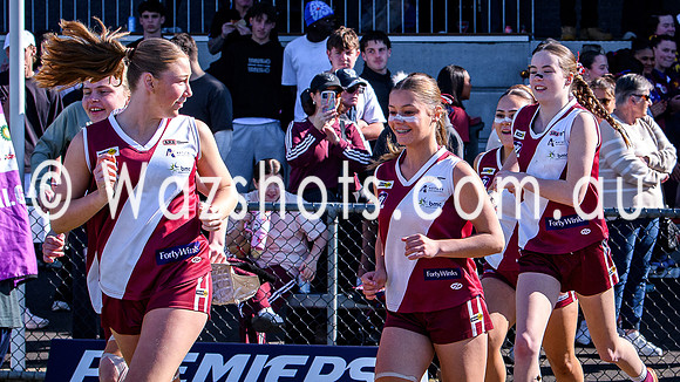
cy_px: 192
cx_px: 446
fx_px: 3465
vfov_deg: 6.3
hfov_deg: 11.2
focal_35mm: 192
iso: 560
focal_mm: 70
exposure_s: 1/1600
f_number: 5.6
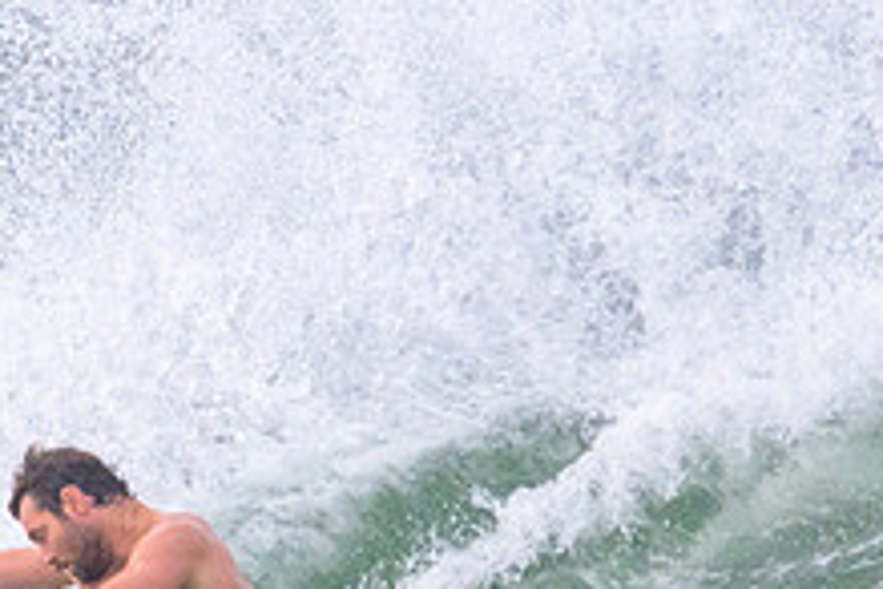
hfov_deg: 0.7
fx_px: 67569
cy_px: 418
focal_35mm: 2755
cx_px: 130
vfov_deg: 0.5
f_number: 11
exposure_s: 1/3200
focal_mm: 800
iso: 2800
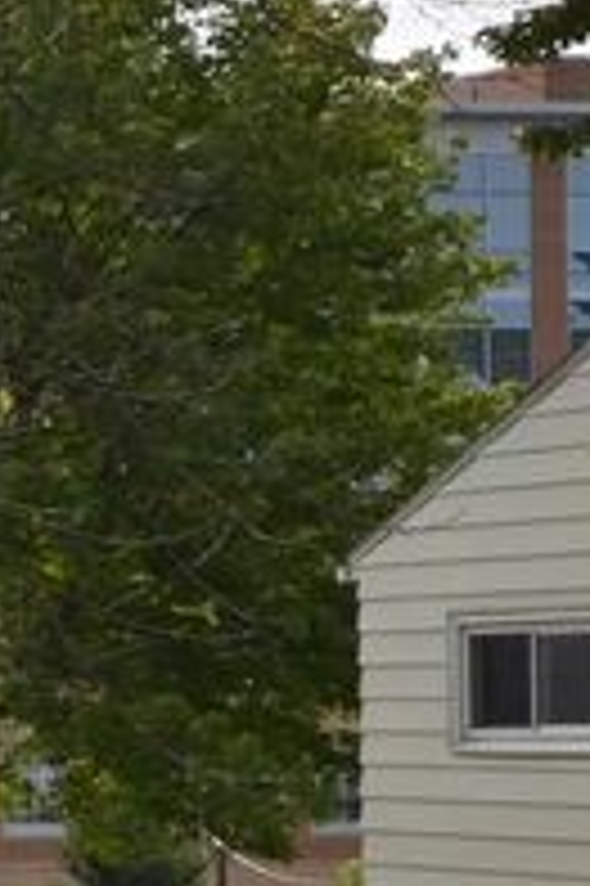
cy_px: 621
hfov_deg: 6.4
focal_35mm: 187
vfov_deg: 11.0
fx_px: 4605
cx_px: -1414
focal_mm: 24
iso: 100
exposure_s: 1/250
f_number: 7.1
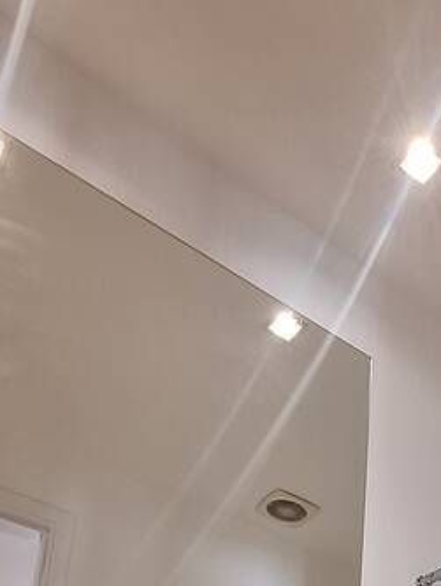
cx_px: 416
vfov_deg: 33.6
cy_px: 747
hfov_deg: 32.3
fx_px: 713
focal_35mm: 42
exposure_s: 1/40
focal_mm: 1.74
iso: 125
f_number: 2.2
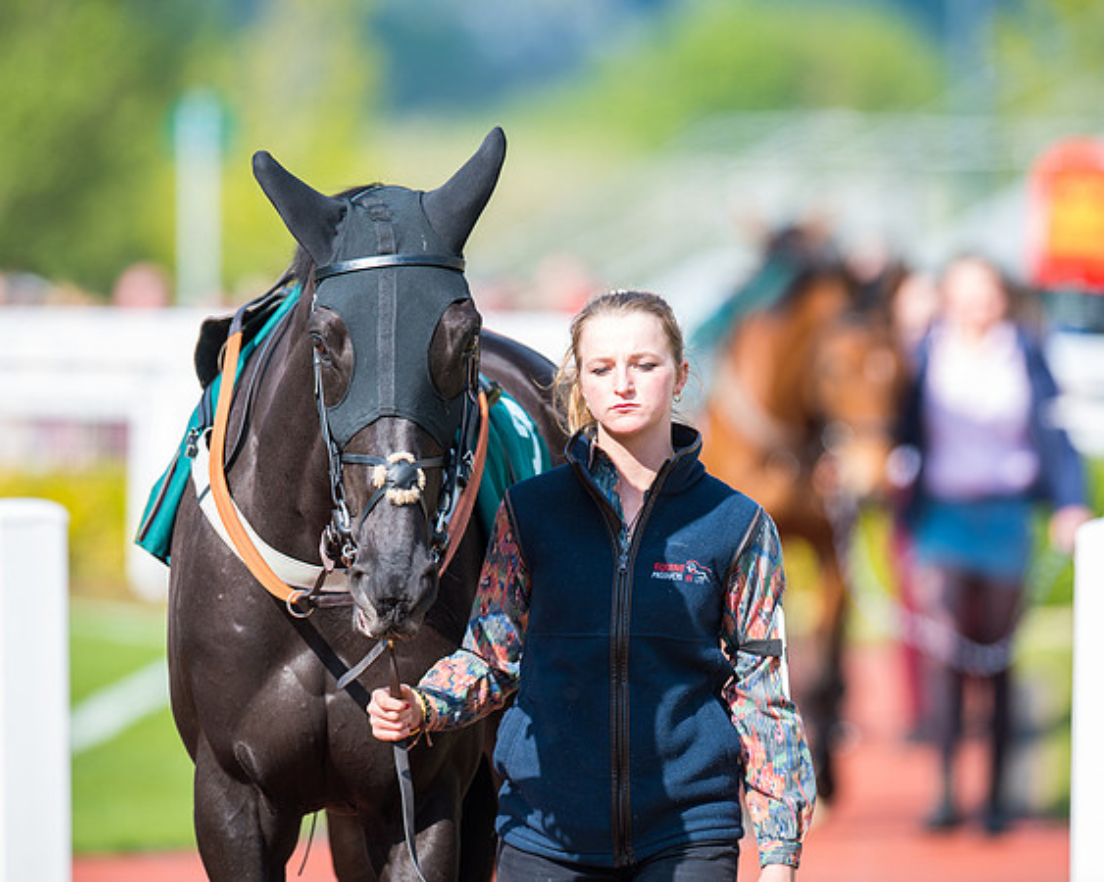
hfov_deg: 4.2
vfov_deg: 3.4
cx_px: 552
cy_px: 441
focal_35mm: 461
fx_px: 15060
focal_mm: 400
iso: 160
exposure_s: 1/640
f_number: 5
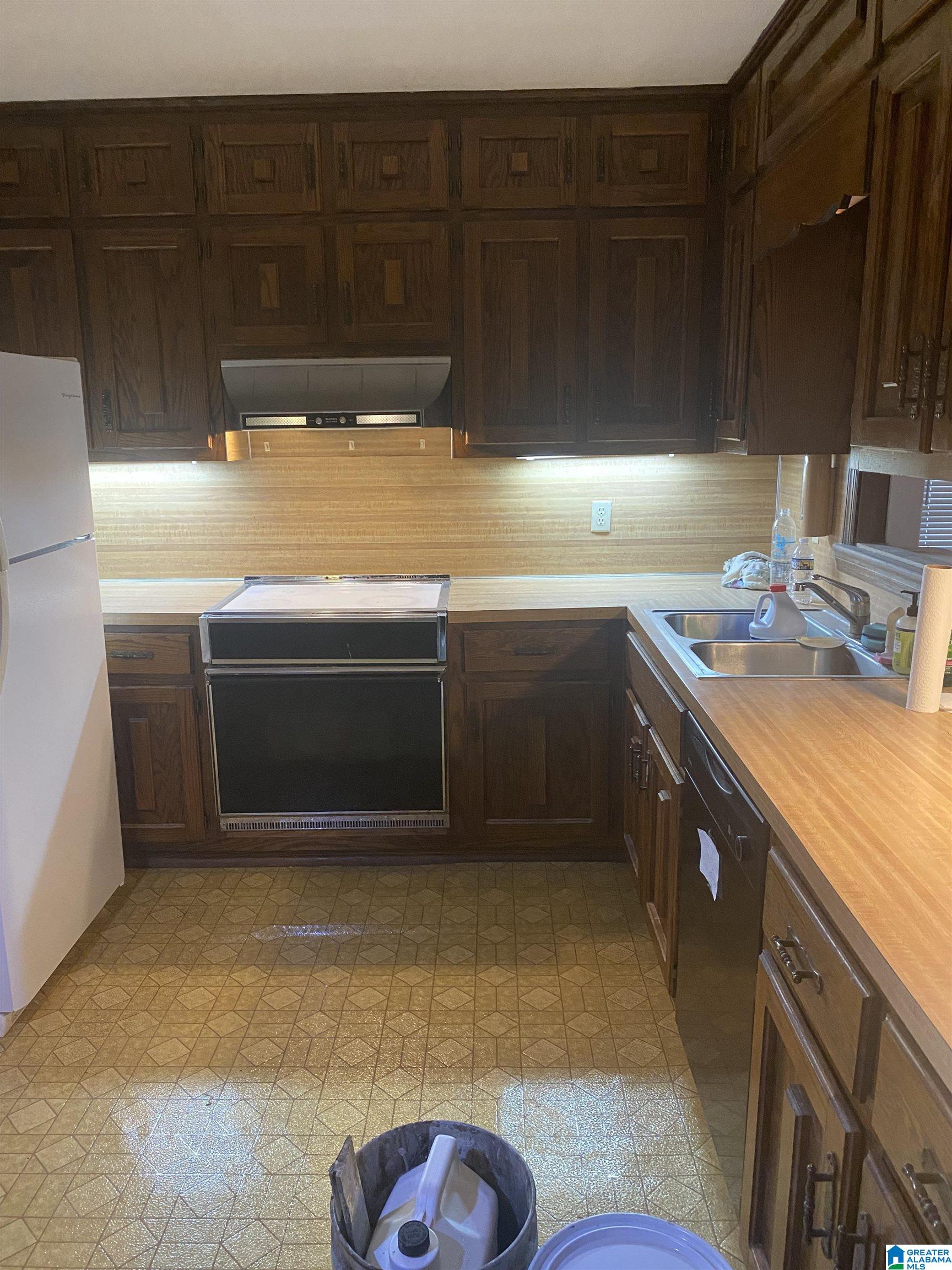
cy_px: 635
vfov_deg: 67.3
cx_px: 476
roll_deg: +0.6
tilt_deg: -11.1
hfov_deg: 53.1
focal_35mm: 26
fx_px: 953
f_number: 1.8
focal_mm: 4.25
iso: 400
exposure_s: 1/60
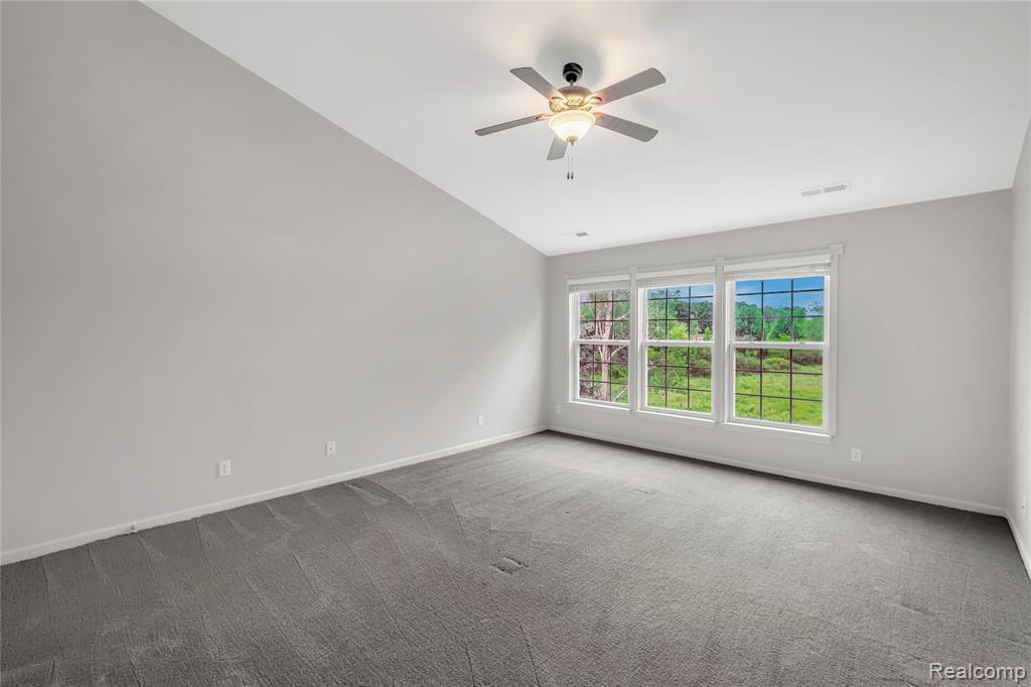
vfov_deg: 77.3
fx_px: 429
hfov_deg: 100.4
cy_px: 344
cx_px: 516
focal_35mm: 15
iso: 400
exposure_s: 1/60
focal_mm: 10
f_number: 7.1
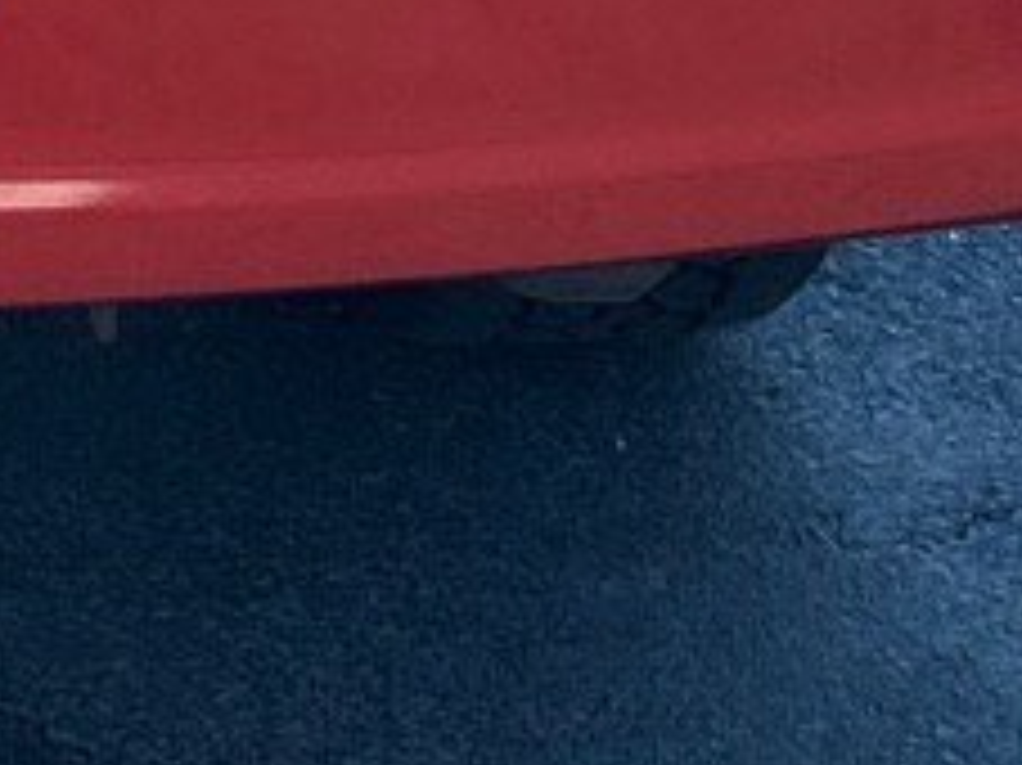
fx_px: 5400
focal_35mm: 183
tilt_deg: -7.4
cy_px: -1359
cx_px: -846
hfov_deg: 10.2
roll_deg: -0.7
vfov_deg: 7.3
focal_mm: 5.7
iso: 50
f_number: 1.5
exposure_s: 1/1575
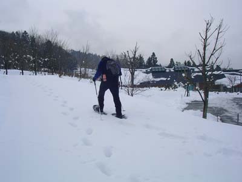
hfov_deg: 49.0
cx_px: 121
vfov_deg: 37.7
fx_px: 266
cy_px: 91
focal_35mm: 38
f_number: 7
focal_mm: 6
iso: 50
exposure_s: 1/205
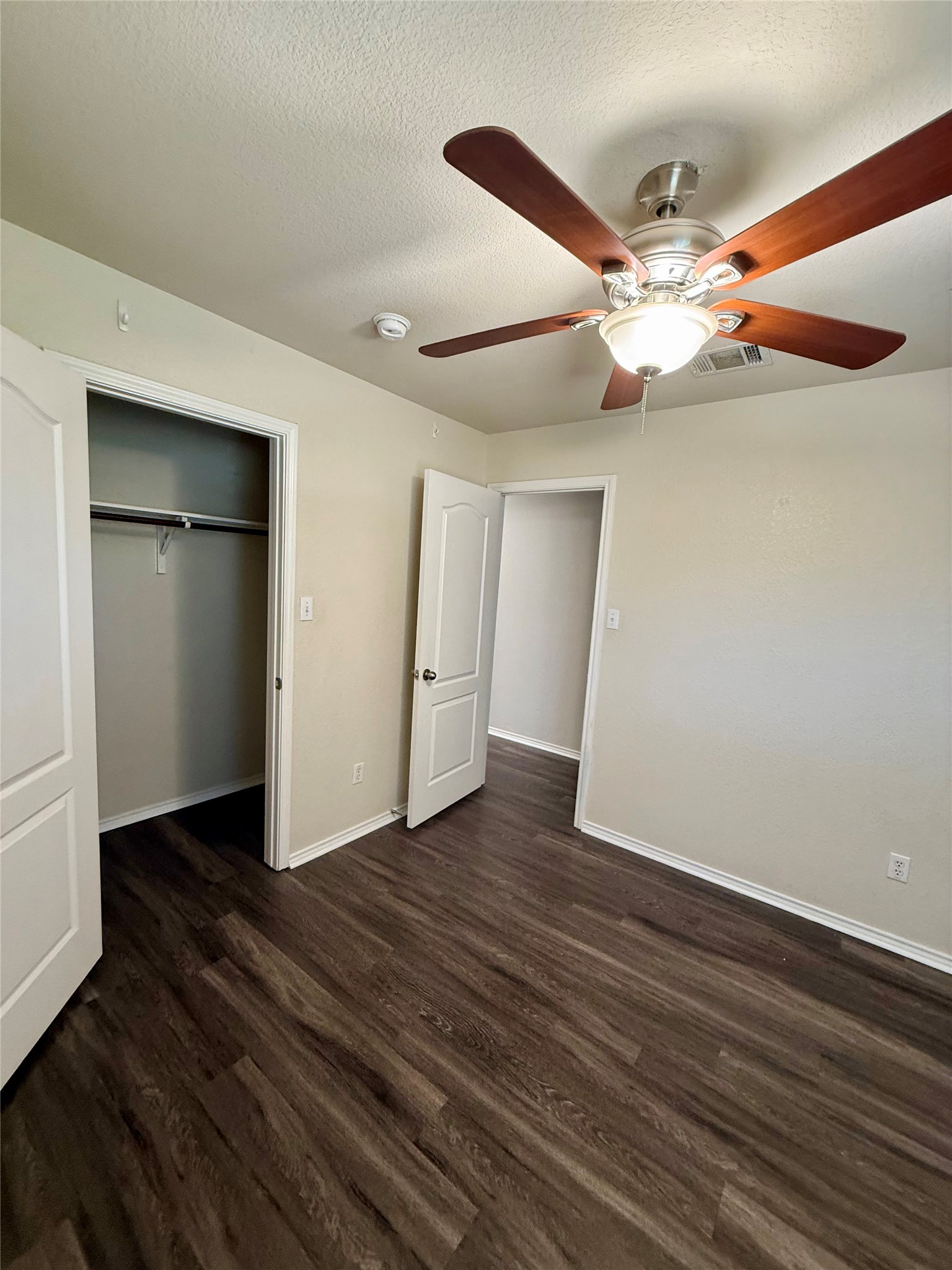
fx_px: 513
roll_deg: -3.6
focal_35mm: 14
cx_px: 476
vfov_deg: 102.1
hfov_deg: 85.7
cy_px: 635
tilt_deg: -6.1
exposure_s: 1/60
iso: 200
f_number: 2.2
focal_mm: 2.22
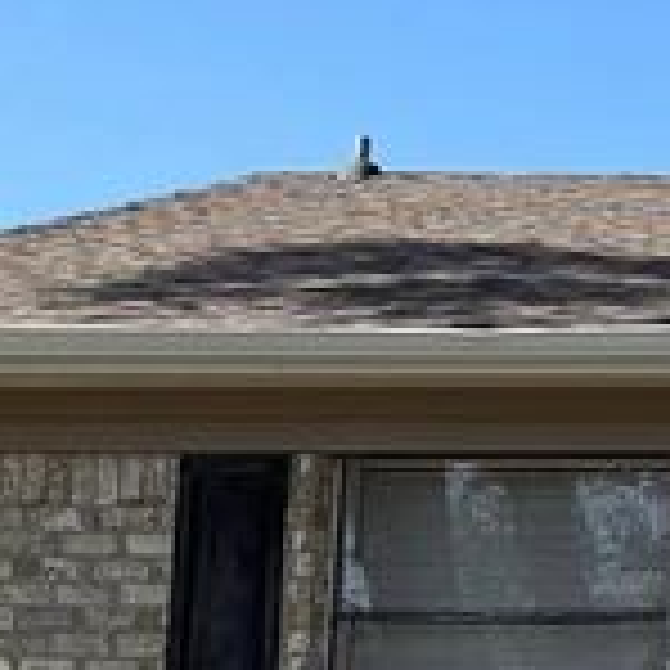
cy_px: 459
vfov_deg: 11.9
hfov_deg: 10.1
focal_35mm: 146
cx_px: 1722
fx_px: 3197
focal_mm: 6.76
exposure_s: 1/2525
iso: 80
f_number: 1.78
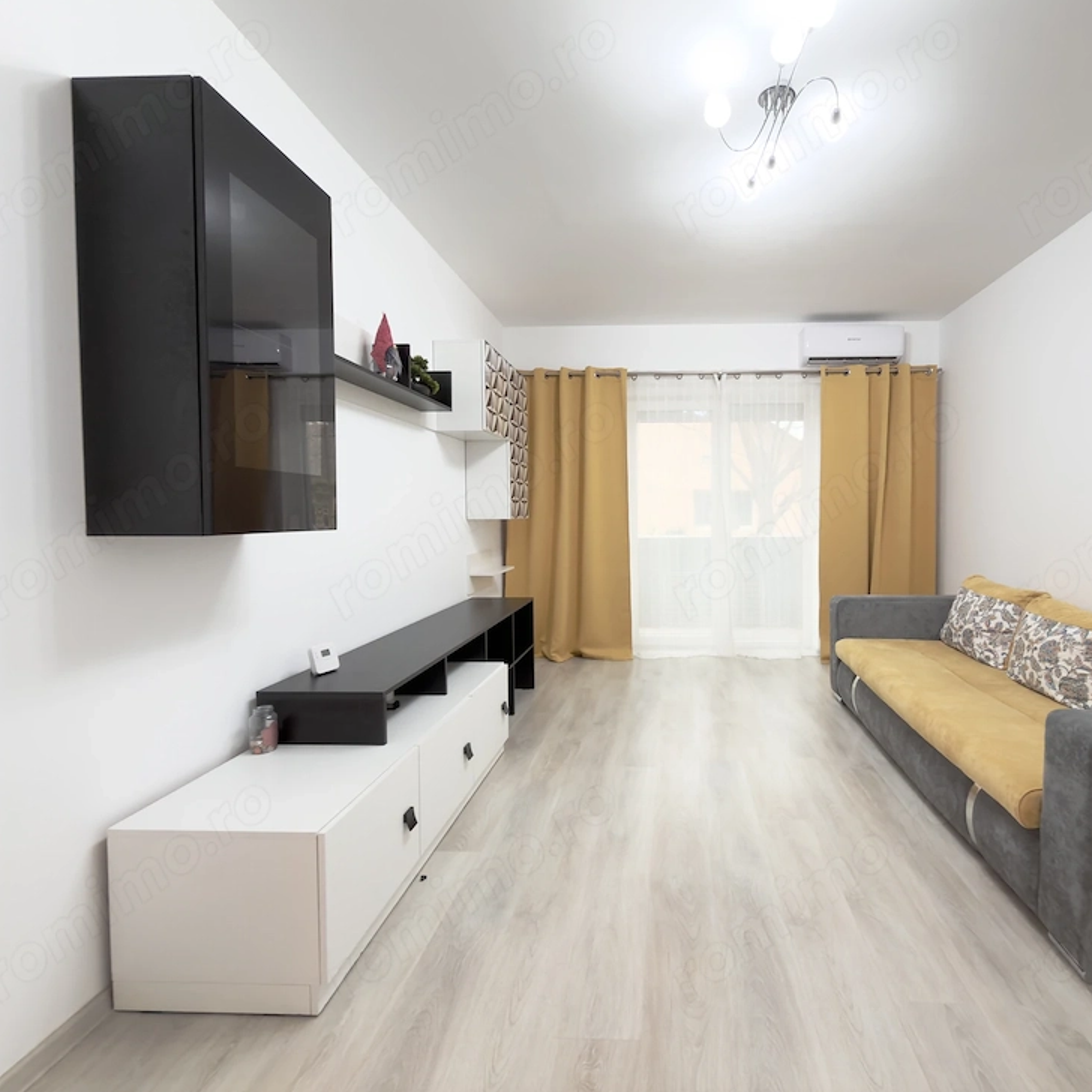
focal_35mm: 17
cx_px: 652
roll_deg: +0.0
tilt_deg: -2.0
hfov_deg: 83.0
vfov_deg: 83.9
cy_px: 531
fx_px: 607
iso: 50
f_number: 2.2
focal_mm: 2.22
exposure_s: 1/25
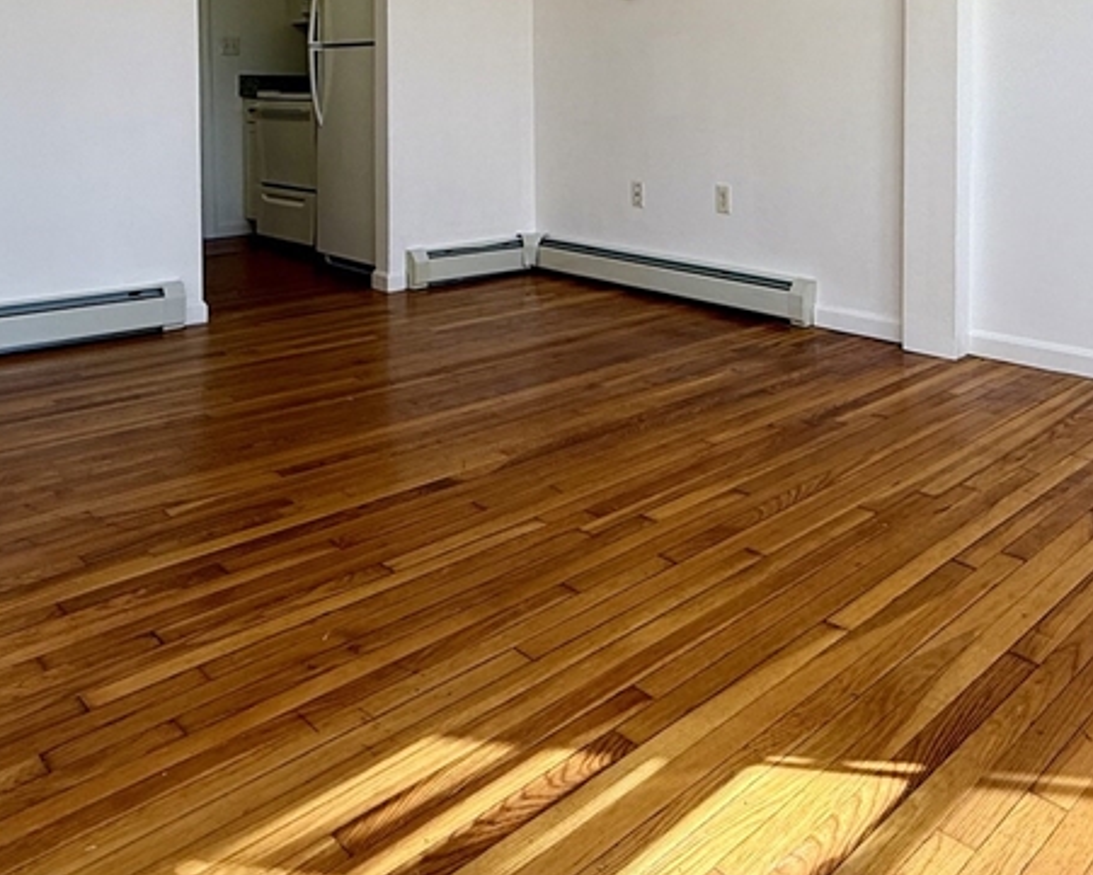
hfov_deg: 55.8
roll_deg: +0.7
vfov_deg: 43.8
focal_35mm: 31
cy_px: 121
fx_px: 1003
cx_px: 744
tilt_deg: -2.0
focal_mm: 2.22
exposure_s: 1/120
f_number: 2.2
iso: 50
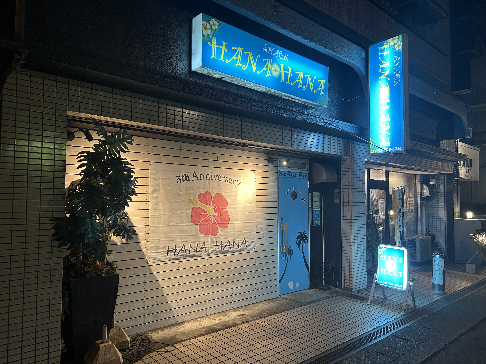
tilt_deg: +1.7
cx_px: 243
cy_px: 182
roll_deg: -1.0
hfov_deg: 67.3
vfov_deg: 53.1
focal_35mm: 26
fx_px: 365
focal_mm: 5.7
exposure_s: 1/50
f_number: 1.5
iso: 250
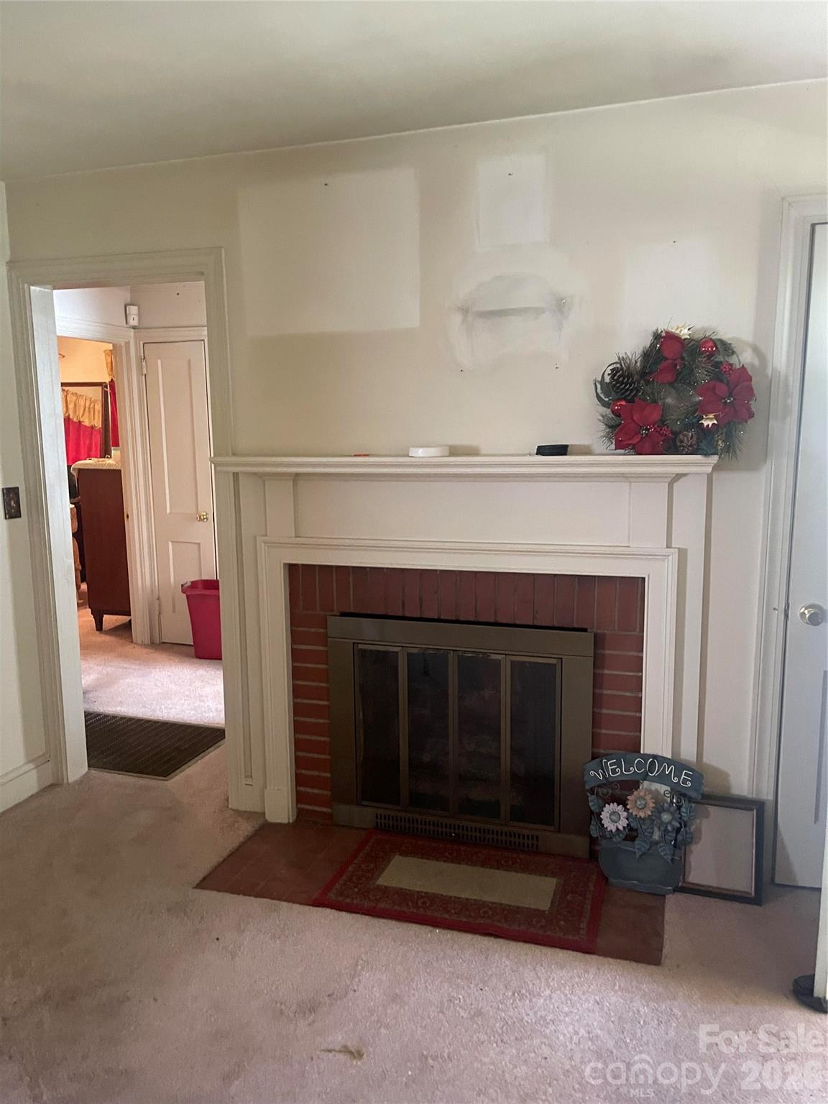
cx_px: 414
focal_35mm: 25
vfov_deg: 69.4
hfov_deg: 54.9
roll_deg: -0.1
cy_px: 552
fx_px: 797
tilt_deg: -9.4
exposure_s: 1/40
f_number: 1.6
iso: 640
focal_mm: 5.1
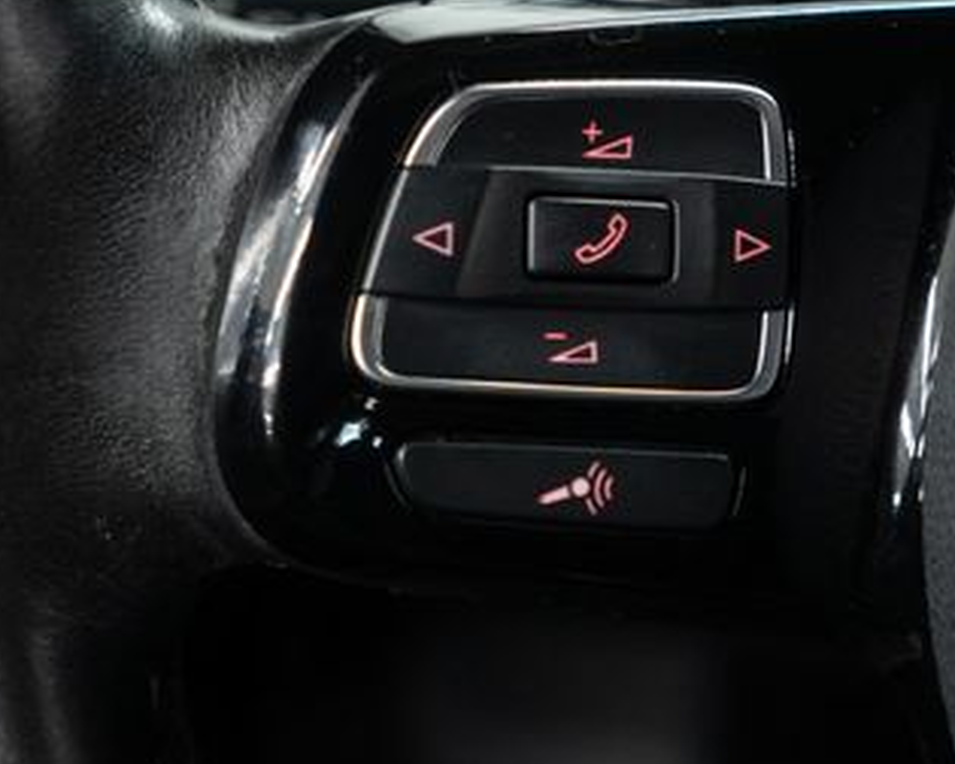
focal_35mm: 80
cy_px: 265
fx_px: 2261
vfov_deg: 19.1
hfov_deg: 23.8
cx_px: 582
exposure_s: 1/40
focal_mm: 28
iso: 1250
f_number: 3.2
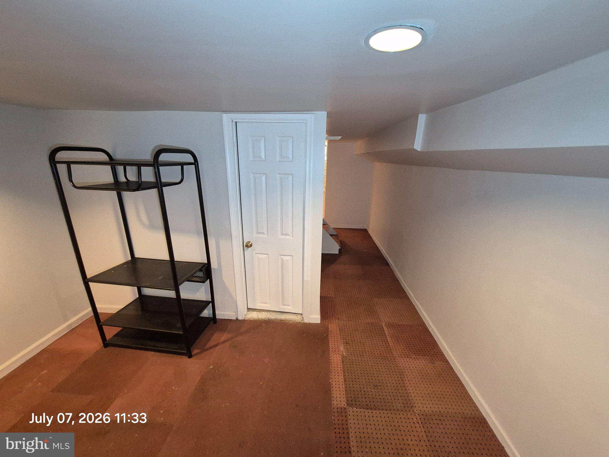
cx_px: 304
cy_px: 228
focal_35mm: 13
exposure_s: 1/62
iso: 640
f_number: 2.2
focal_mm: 1.74
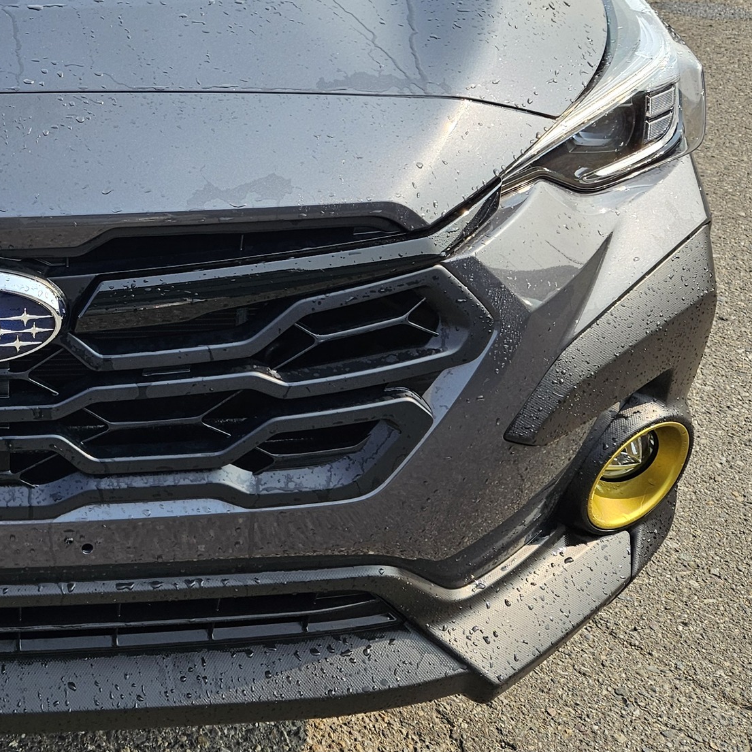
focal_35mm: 53
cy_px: 136
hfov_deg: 29.6
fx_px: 1303
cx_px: -38
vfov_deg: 31.3
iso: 40
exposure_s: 1/1311
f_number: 1.8
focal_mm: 5.4
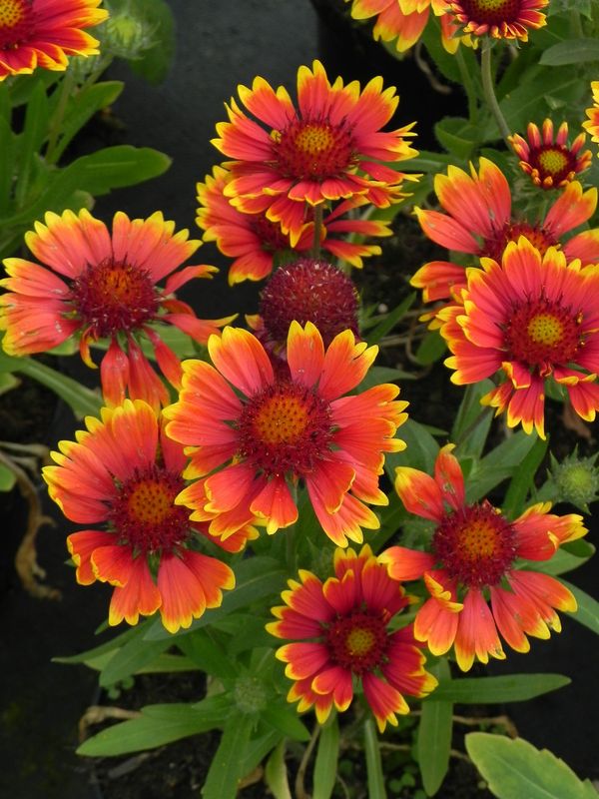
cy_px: 400
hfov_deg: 12.7
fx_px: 2699
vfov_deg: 16.8
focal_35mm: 117
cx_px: 300
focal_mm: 20.8
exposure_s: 1/320
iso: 160
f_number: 4.5
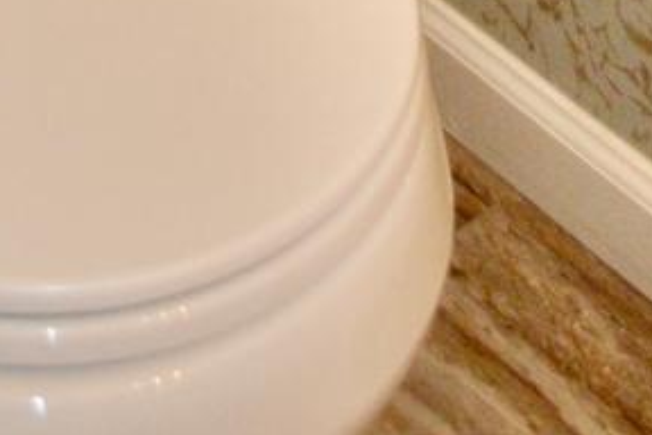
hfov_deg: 12.8
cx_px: 153
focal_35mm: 160
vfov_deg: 6.7
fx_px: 2898
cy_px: -1302
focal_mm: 20
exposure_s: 1/60
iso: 720
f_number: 3.8
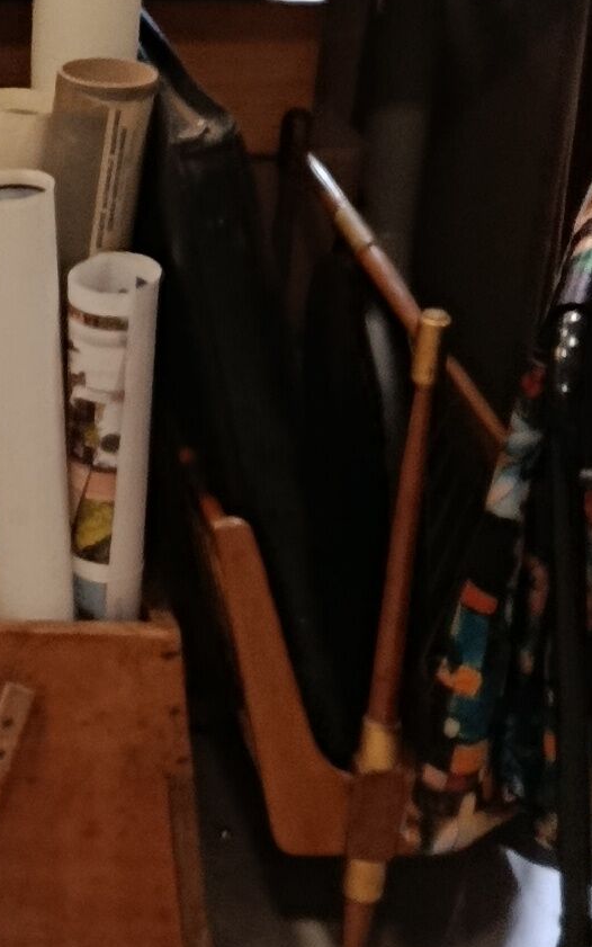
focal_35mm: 121
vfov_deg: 17.2
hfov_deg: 9.5
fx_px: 3122
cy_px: 526
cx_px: -896
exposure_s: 1/33.3
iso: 983
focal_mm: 5.24
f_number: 1.7
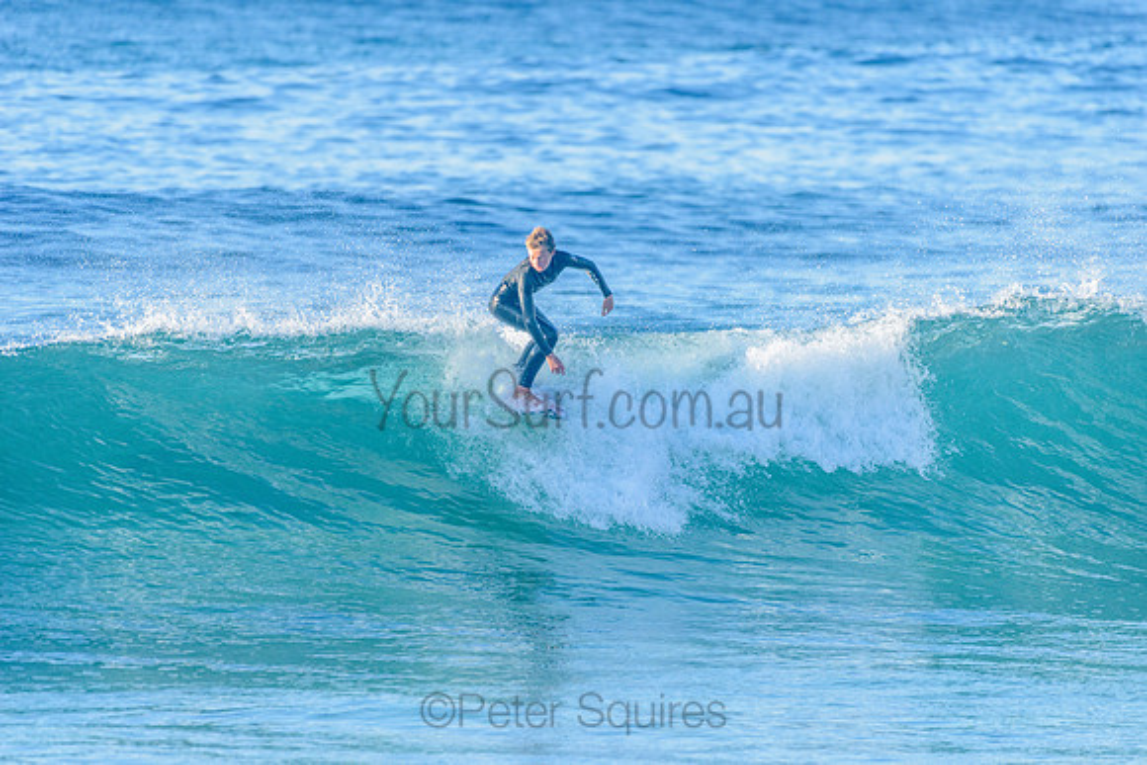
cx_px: 574
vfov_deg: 2.8
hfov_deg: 4.1
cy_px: 382
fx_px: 15934
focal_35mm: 500
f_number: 5.6
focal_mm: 500
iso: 640
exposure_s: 1/2000
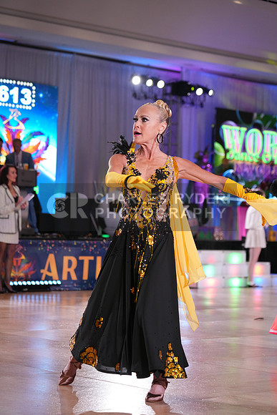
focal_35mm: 86
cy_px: 208
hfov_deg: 15.9
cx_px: 138
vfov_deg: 23.6
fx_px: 992
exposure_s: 1/400
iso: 2000
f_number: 4
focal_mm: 86
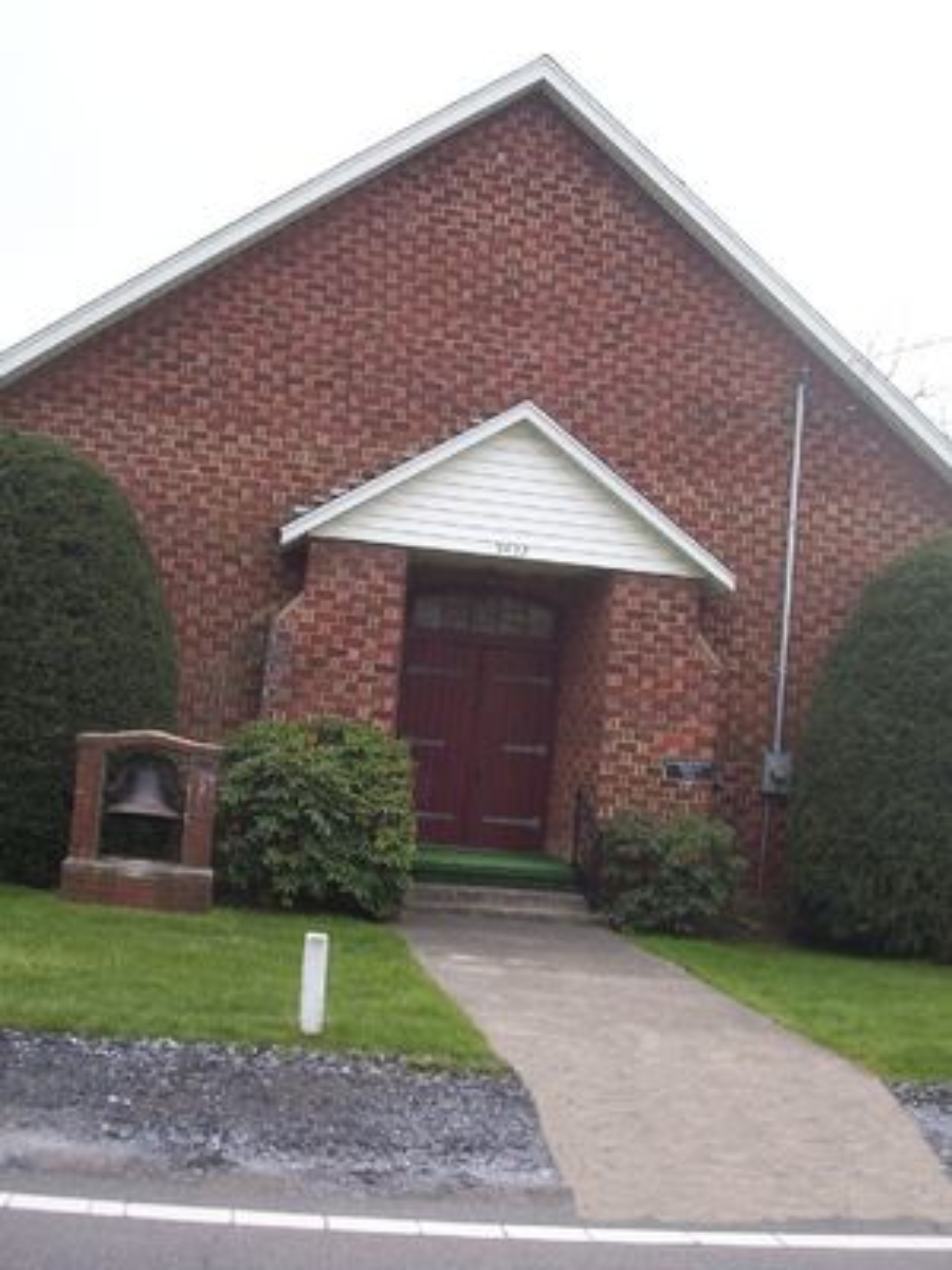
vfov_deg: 47.9
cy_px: 635
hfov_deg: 36.8
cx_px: 476
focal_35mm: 39
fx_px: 1430
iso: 100
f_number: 4.5
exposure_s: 1/178
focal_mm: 6
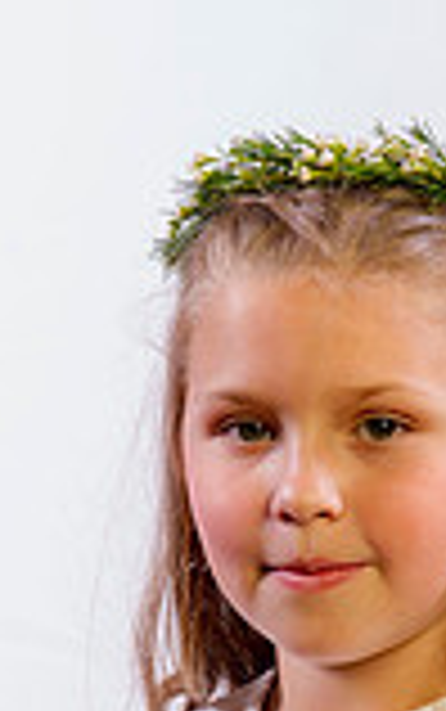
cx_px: 345
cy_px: 760
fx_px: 3941
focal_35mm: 203
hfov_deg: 6.5
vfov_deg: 10.2
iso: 100
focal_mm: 70
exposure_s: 1/200
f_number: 8
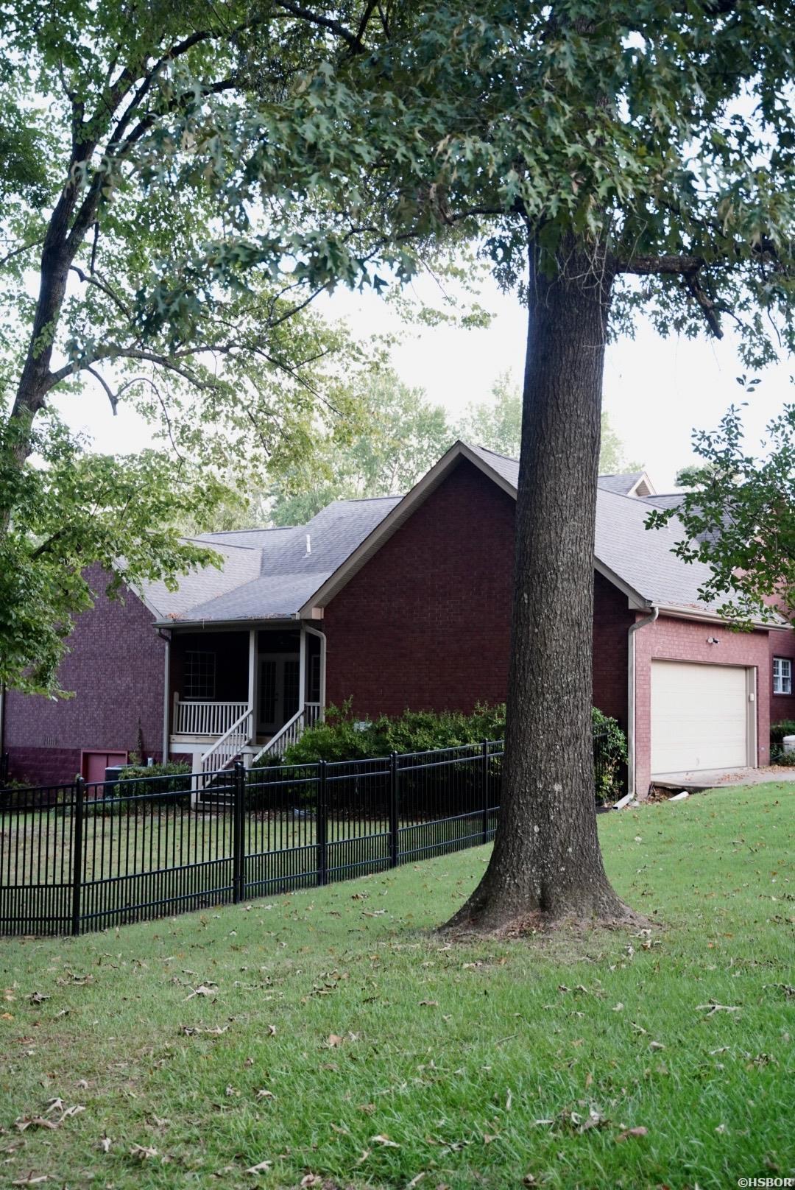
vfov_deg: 48.4
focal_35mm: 40
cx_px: 398
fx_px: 1323
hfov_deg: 33.5
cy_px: 595
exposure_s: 1/320
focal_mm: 40
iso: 2000
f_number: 2.8
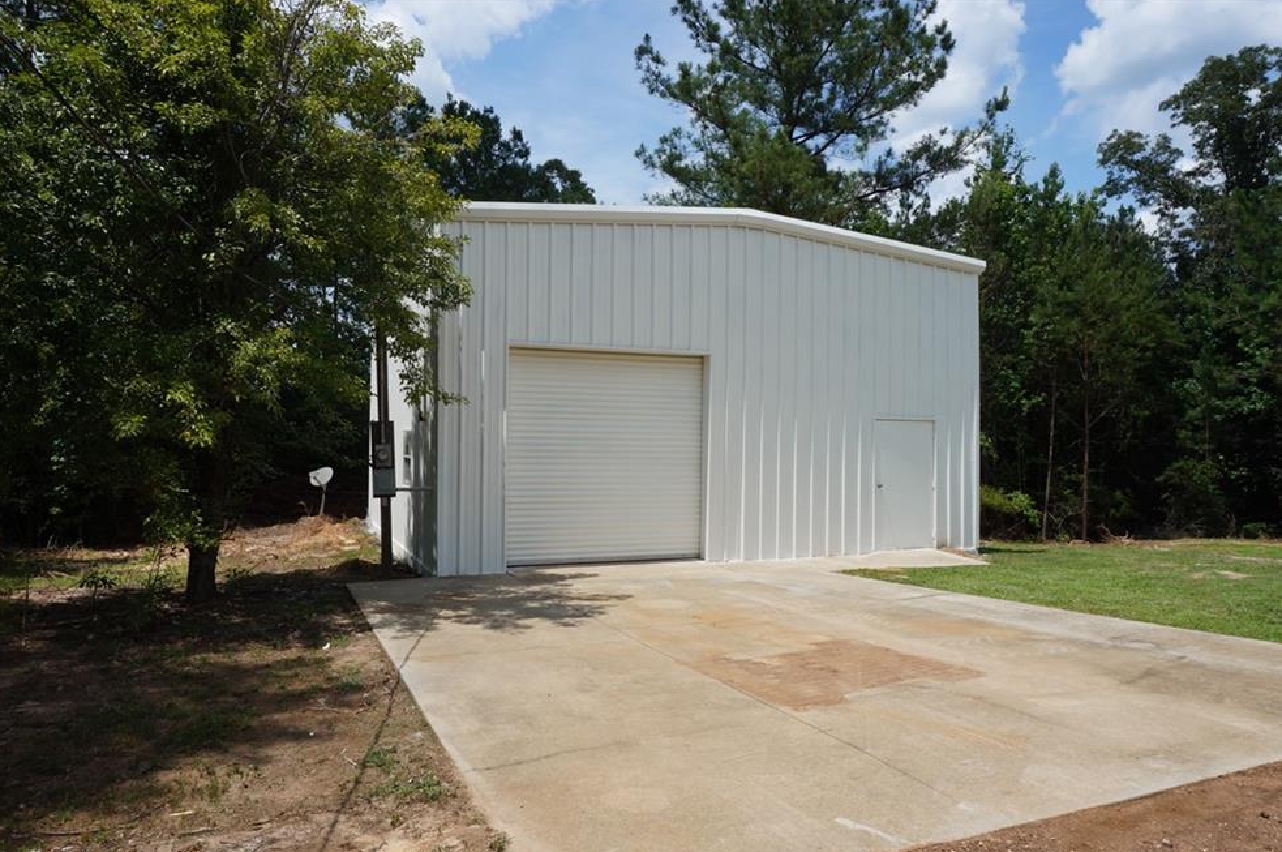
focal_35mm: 25
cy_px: 437
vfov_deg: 51.2
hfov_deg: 71.6
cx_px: 651
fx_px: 889
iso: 200
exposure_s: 1/200
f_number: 16
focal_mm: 16
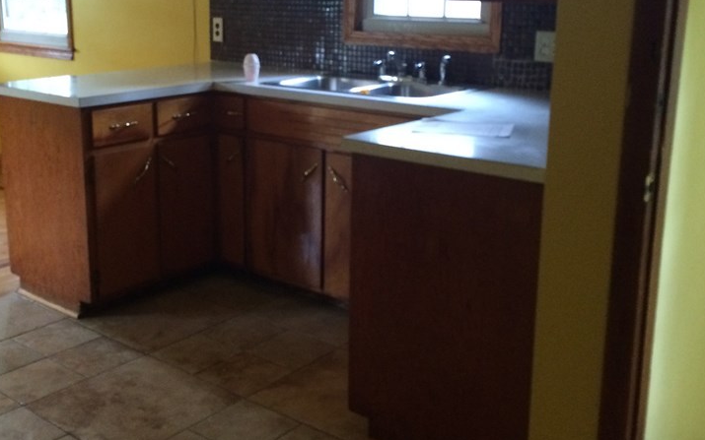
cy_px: 168
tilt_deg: -15.5
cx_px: 294
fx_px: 845
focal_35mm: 44
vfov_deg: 29.1
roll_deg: +0.0
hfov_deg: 45.1
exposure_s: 1/30
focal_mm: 4.15
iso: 320
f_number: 2.2
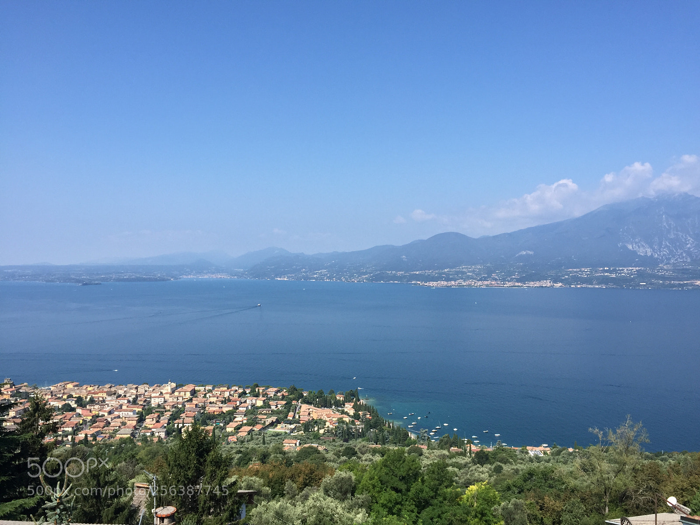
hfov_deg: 61.7
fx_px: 586
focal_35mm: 29
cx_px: 350
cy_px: 262
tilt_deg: +1.8
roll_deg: -1.7
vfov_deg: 48.2
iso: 32
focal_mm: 4.15
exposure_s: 1/1799
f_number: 2.2
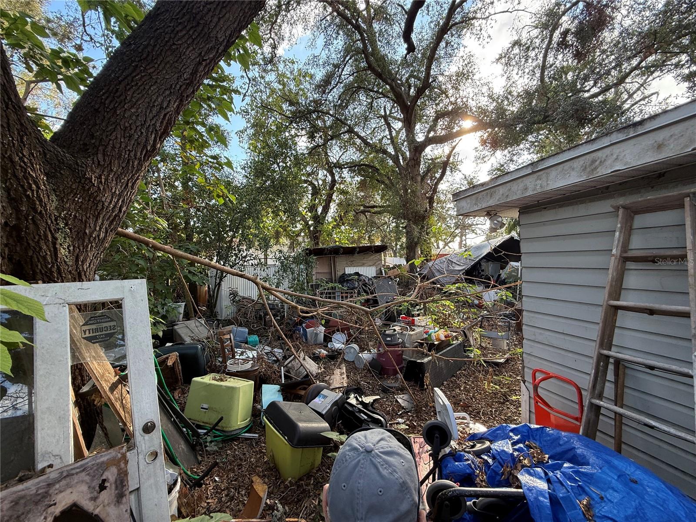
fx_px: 281
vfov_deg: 85.7
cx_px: 348
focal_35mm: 14
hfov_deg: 102.1
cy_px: 261
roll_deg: +1.3
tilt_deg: +0.3
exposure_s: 1/132
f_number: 2.2
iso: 64
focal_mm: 2.22
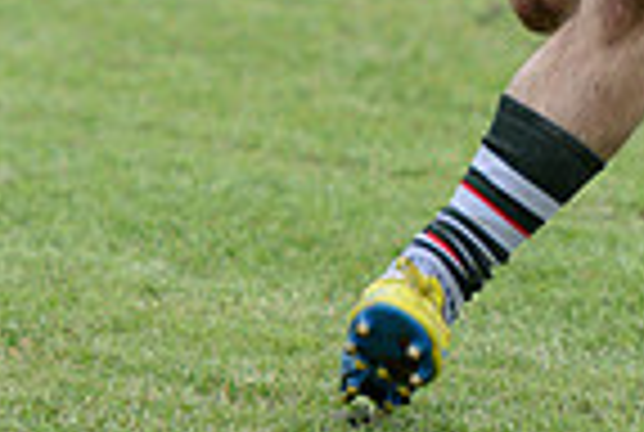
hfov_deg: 2.7
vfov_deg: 1.8
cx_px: 5
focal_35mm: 769
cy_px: -421
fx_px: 13785
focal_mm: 190
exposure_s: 1/640
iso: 400
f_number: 4
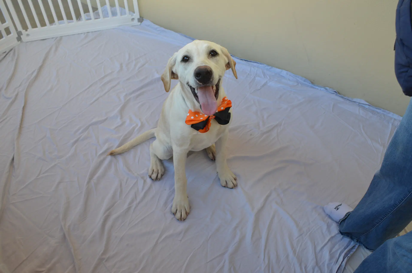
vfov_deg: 47.7
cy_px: 136
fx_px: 308
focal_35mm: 27
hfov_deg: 67.5
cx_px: 206
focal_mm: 18
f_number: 5
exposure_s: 1/100
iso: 400
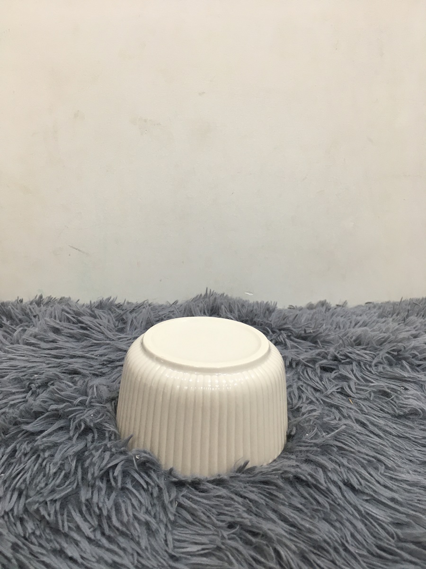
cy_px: 284
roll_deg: -0.9
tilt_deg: -16.0
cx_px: 213
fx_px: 476
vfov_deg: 61.7
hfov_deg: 48.2
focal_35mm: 29
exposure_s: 1/33
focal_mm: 4.15
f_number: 2.2
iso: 80
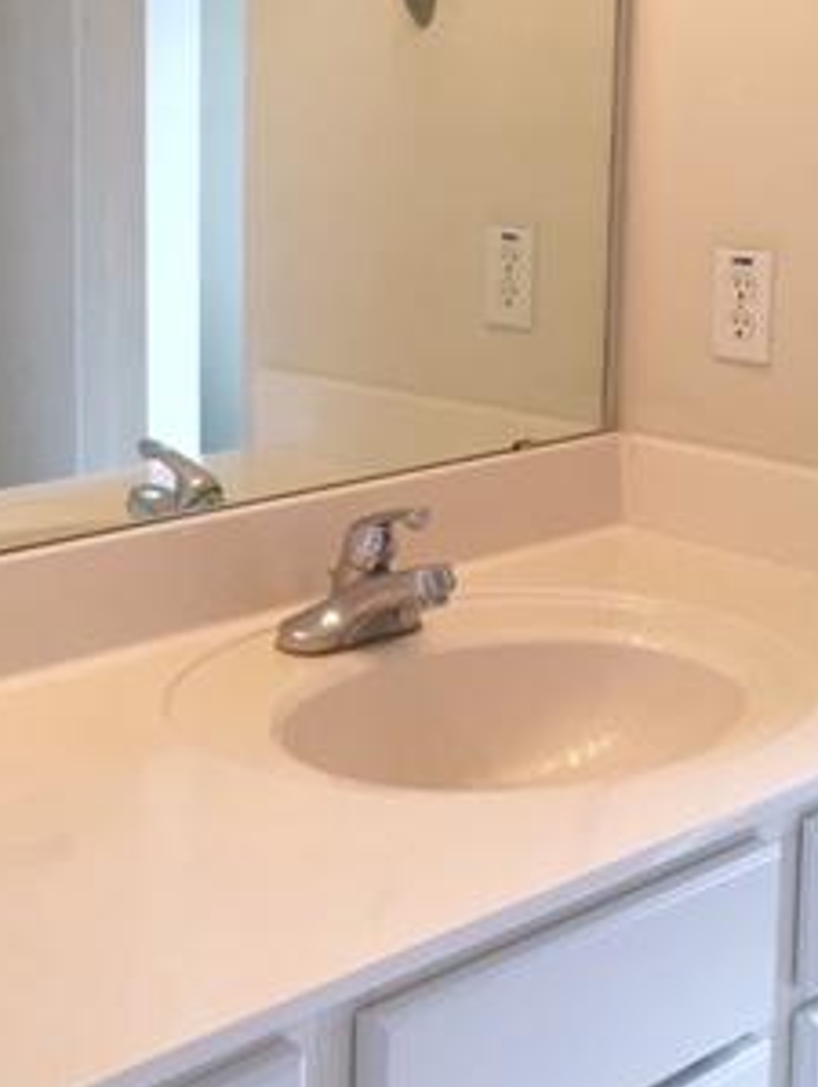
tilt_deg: -8.0
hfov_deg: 23.6
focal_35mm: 62
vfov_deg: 30.9
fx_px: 1949
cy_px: 338
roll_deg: +0.2
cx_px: 269
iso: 25
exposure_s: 1/40
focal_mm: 4.15
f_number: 2.2
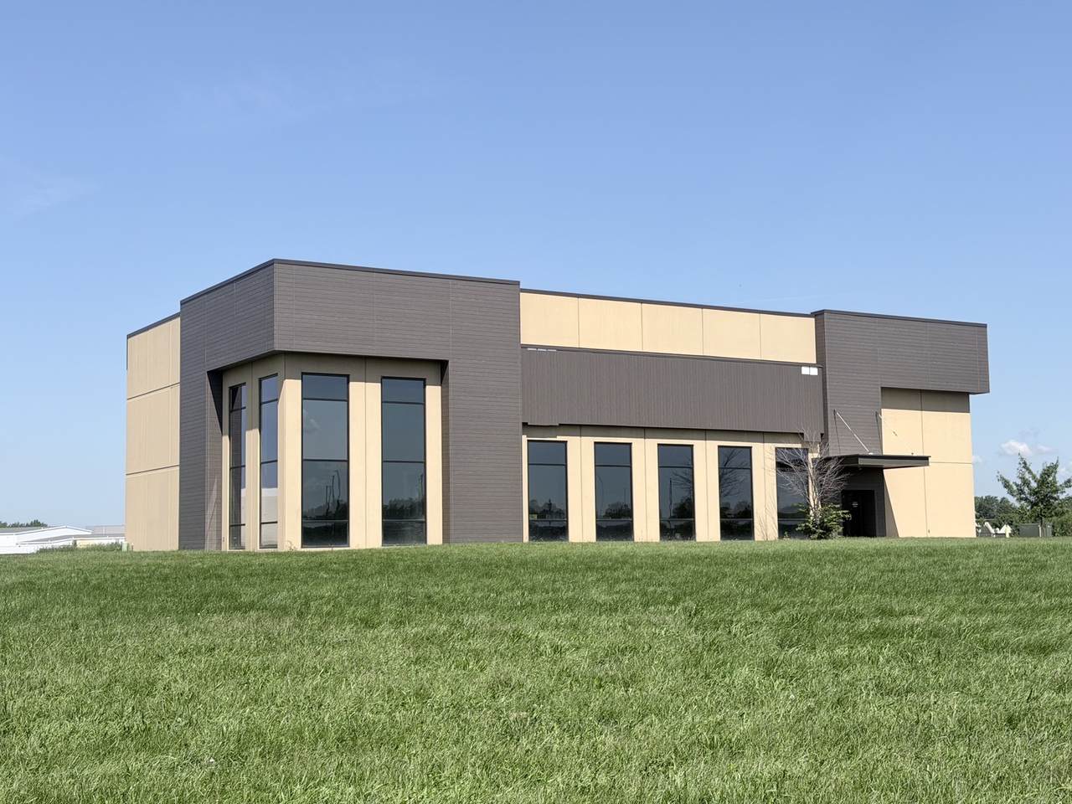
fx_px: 1486
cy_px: 402
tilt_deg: +5.8
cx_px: 536
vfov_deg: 30.3
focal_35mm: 48
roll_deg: +1.4
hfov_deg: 39.7
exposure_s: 1/4878
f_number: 1.78
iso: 64
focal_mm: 6.76
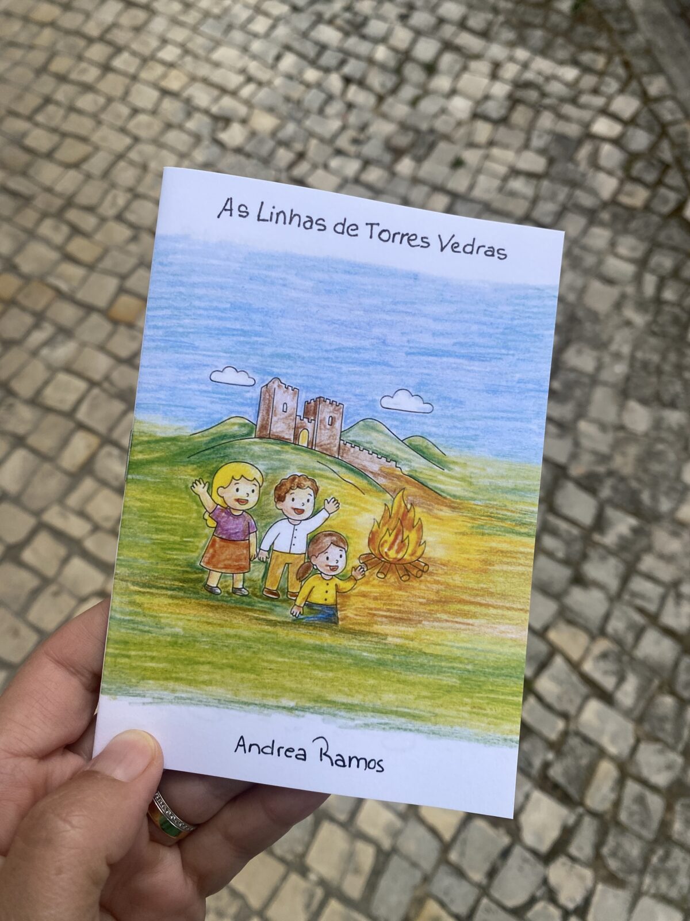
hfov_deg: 53.1
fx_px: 691
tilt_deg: -61.8
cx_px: 345
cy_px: 460
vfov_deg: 67.3
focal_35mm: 26
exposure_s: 1/1754
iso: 32
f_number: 1.8
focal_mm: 4.25
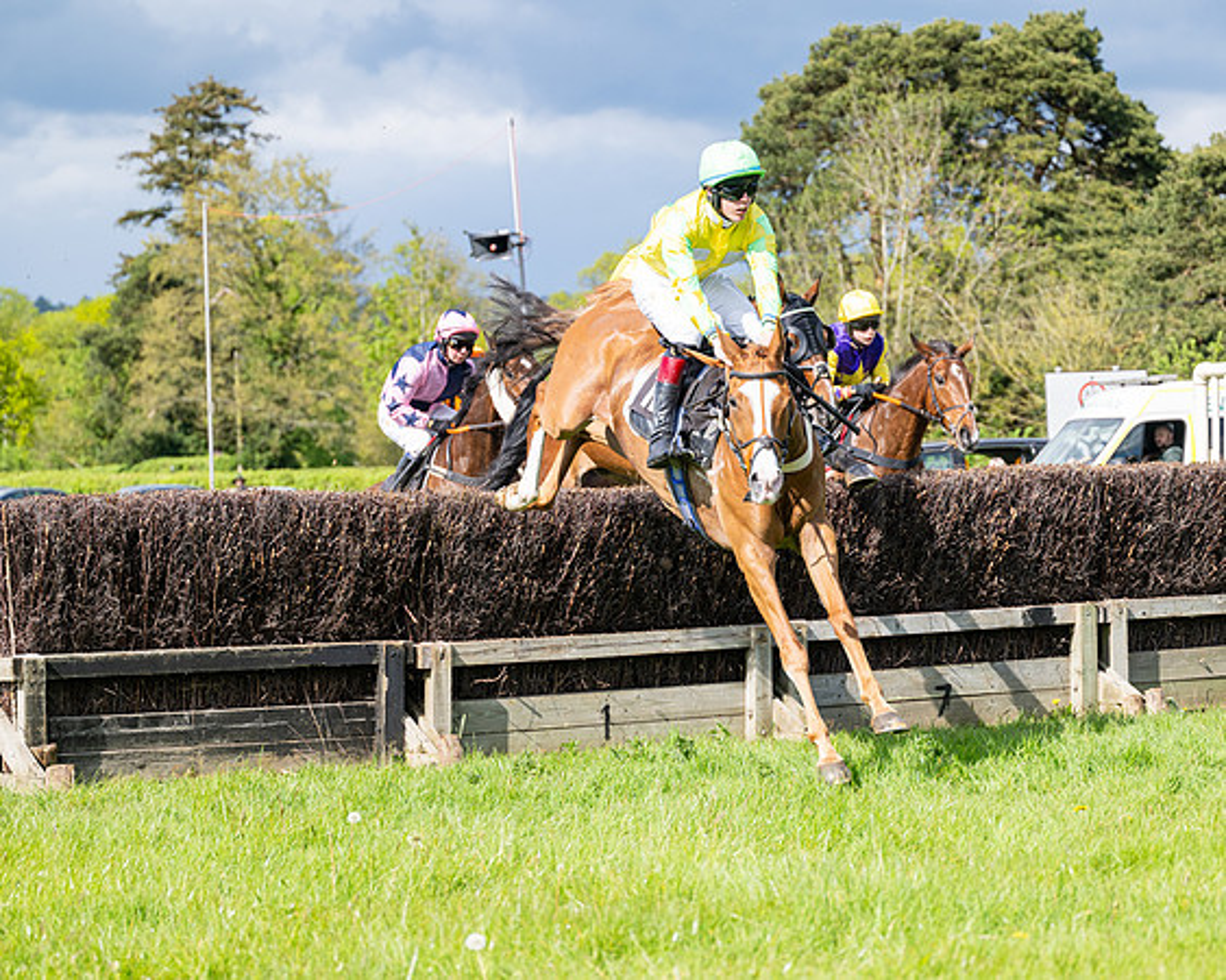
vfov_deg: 14.0
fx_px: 4003
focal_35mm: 110
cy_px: 490
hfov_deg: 17.4
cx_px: 613
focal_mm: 98
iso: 200
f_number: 4
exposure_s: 1/1250
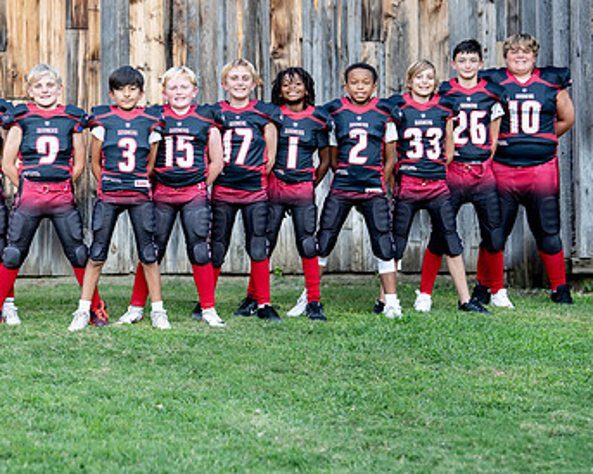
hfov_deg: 19.9
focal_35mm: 95
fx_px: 1666
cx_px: 93
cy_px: 200
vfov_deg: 16.2
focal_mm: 50
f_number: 1.8
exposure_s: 1/1000
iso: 400
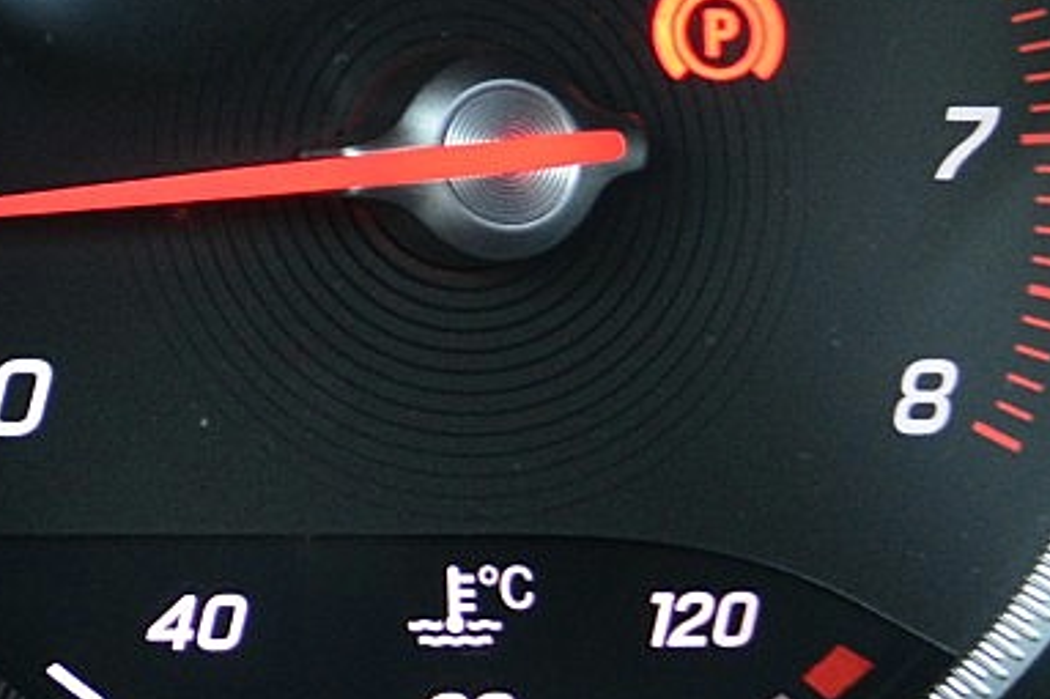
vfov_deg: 9.6
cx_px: -1017
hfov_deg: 12.9
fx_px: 4081
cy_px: -249
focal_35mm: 140
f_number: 3.8
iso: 800
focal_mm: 22
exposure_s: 1/50
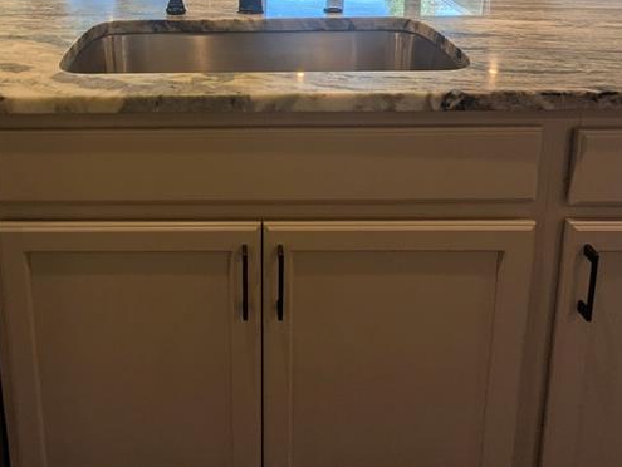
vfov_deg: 38.3
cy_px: 1
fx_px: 593
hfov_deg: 54.3
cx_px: 211
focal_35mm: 33
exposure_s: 1/120
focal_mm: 2.35
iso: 42
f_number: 2.2
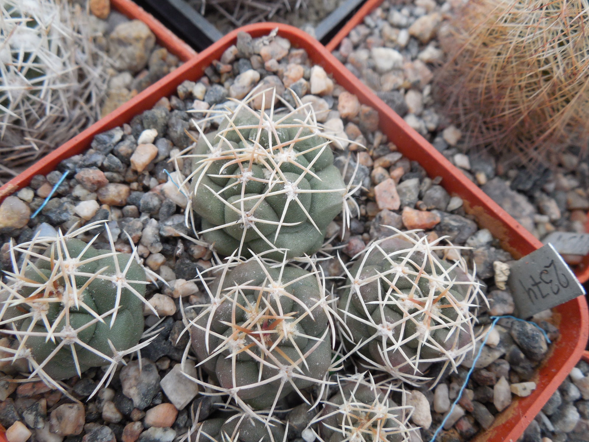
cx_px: 294
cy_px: 221
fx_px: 527
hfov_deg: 58.4
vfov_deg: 45.4
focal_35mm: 31
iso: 220
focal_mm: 5.6
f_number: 3.6
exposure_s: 1/30
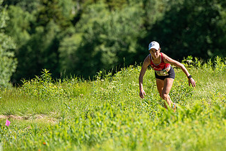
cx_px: 132
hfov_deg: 5.6
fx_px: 2319
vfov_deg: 3.7
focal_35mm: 369
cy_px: 87
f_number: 3.5
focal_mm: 200
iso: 100
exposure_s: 1/1000
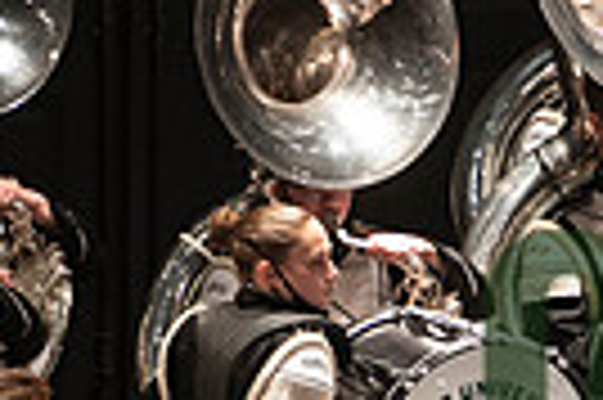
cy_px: 440
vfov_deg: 1.6
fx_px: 14504
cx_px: 824
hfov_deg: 2.4
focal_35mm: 867
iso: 2500
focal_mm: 200
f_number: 2.8
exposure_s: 1/500
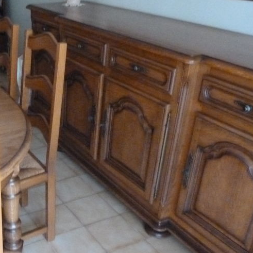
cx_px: 28
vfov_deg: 37.4
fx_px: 372
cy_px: 155
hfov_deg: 35.5
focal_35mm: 45
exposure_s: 1/30
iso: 1250
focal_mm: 4.1
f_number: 3.3
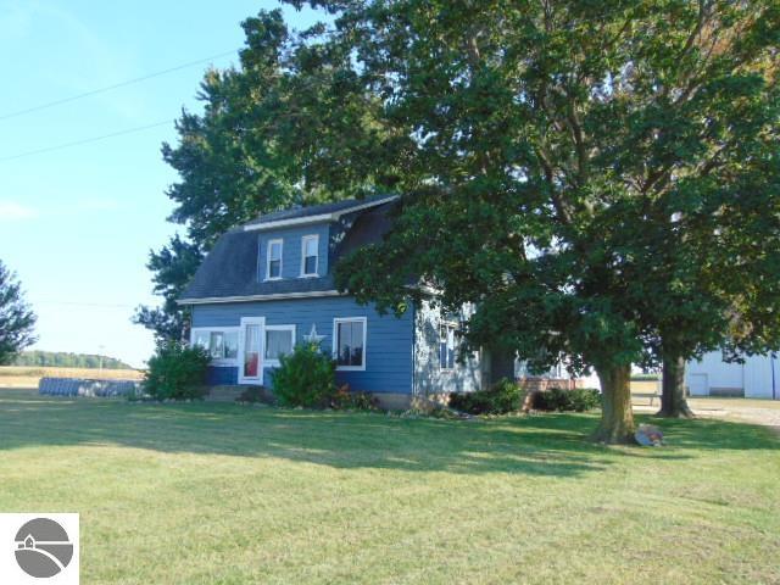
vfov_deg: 46.8
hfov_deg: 60.0
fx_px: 676
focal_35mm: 30
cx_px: 390
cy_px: 292
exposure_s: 1/320
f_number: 3.1
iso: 80
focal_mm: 5.4
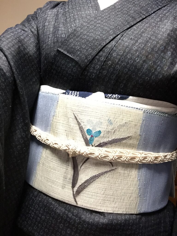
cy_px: 118
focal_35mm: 31
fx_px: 211
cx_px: 88
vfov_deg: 58.4
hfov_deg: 45.4
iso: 160
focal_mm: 2.65
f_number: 2.2
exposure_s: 1/30
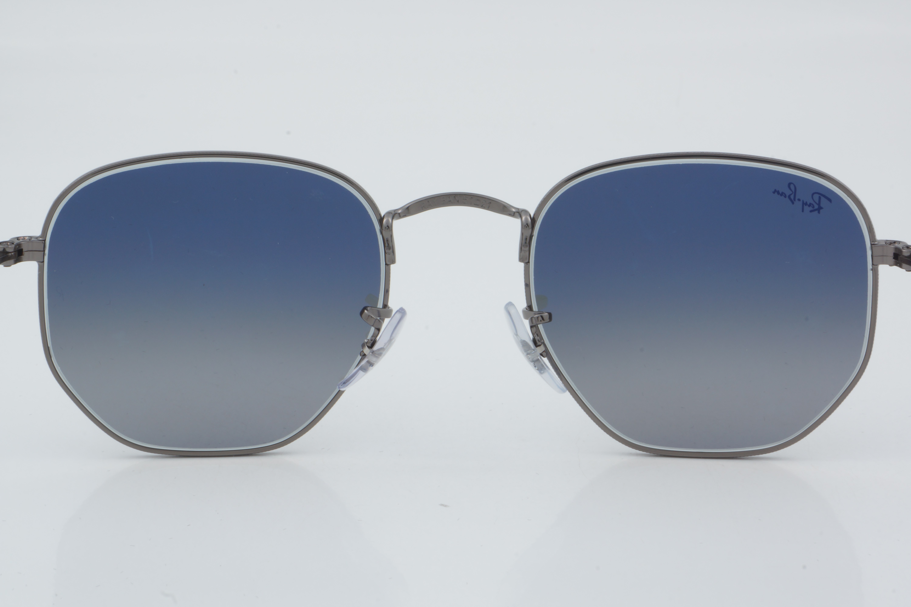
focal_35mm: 82
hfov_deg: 24.6
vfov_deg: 16.6
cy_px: 304
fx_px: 2088
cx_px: 456
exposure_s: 1/4
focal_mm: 55
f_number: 29
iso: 100
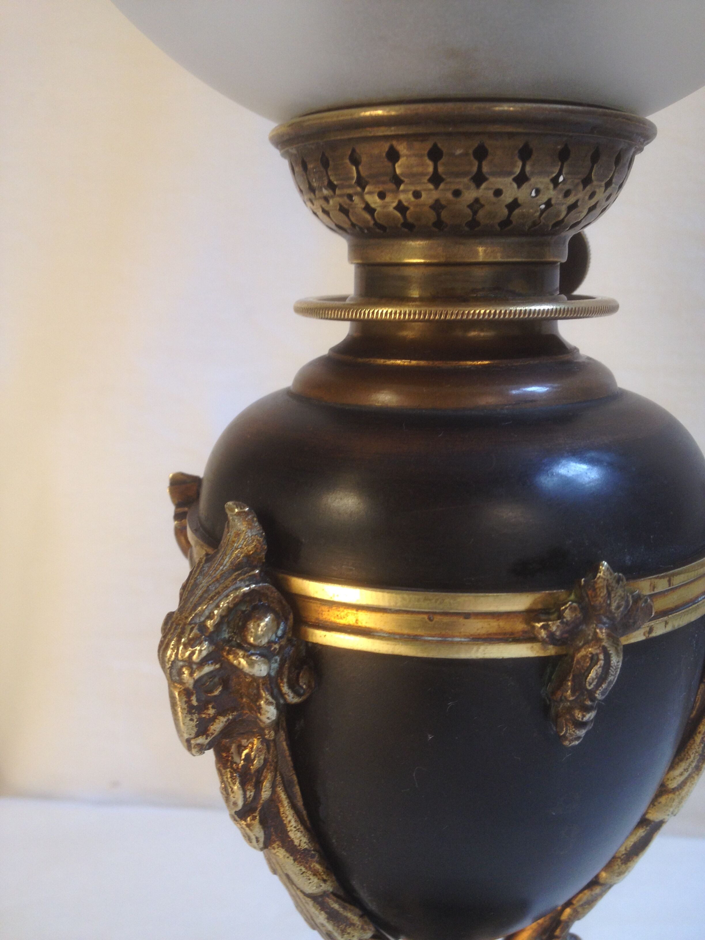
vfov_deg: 52.6
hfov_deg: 40.7
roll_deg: +2.9
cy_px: 470
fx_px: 950
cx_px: 352
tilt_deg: -11.7
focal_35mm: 35
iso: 50
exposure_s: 1/30
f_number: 2.4
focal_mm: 4.28
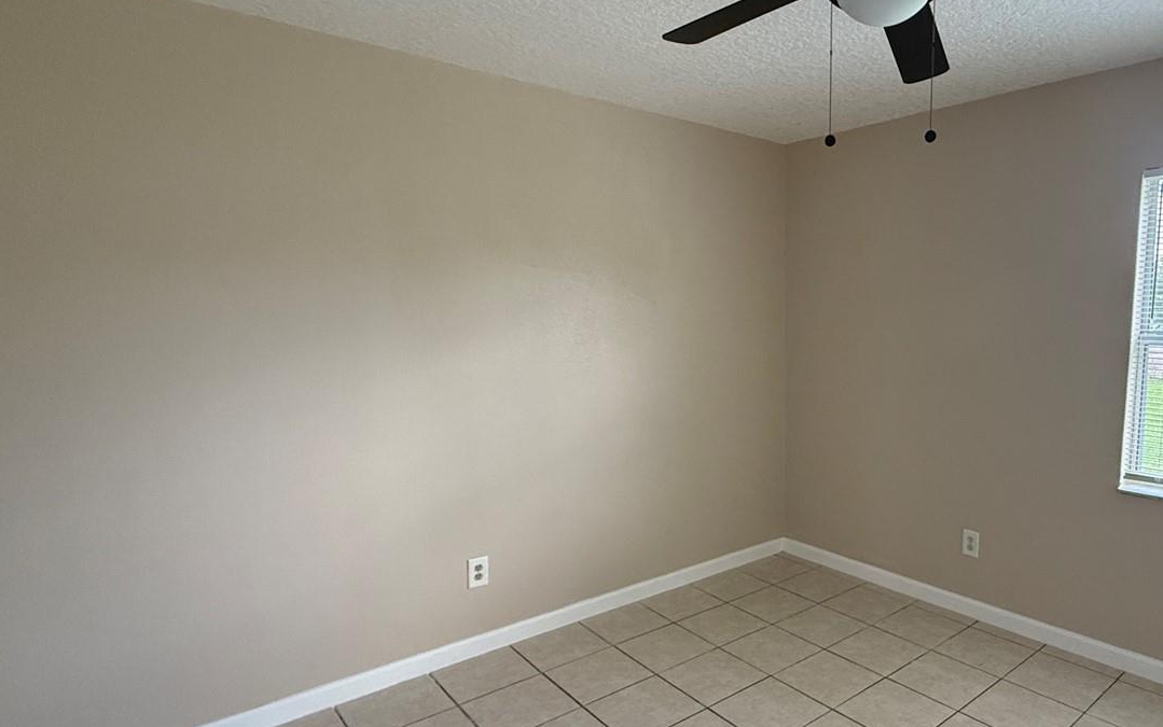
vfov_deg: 55.0
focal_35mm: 22
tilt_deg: -7.3
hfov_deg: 77.2
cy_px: 395
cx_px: 771
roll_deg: -0.4
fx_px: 697
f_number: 2.2
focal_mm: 2.22
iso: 320
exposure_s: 1/95
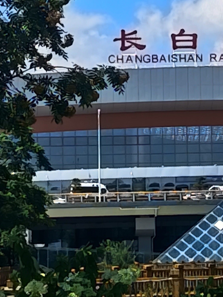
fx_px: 1512
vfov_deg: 11.2
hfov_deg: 8.4
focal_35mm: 176
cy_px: 115
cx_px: 249
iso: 100
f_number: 1.75
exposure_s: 1/569
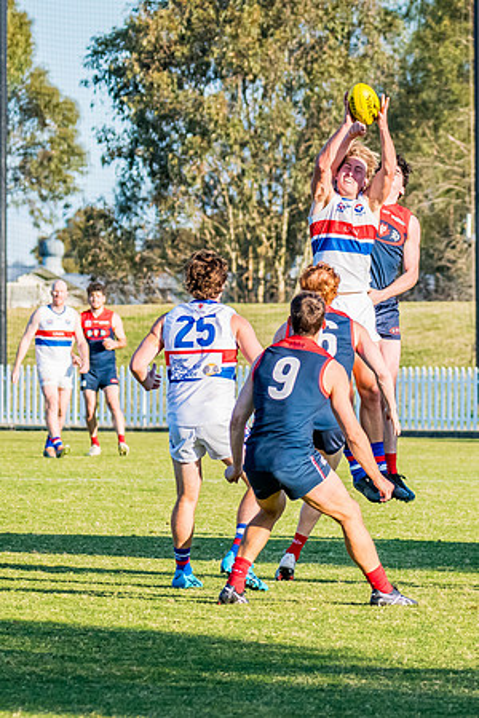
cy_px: 314
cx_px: 383
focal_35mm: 356
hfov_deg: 3.9
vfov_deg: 5.8
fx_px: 7109
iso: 800
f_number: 7.1
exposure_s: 1/1600
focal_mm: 170
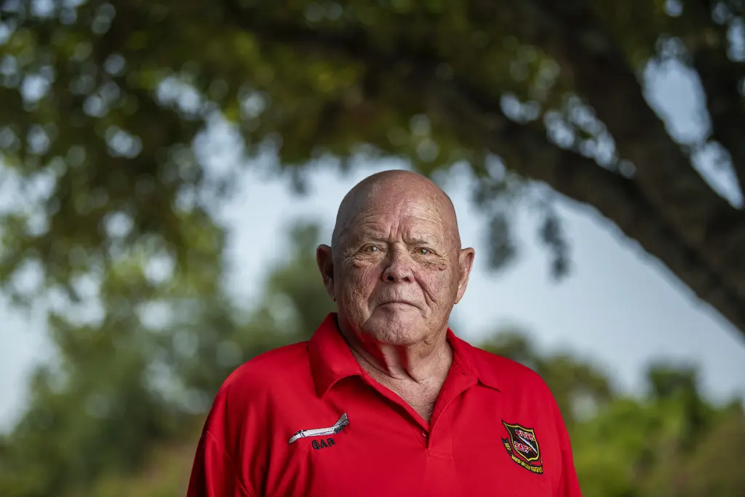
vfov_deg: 13.4
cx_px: 372
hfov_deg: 20.0
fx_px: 2111
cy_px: 248
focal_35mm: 102
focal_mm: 102
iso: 100
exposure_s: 1/3200
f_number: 2.8
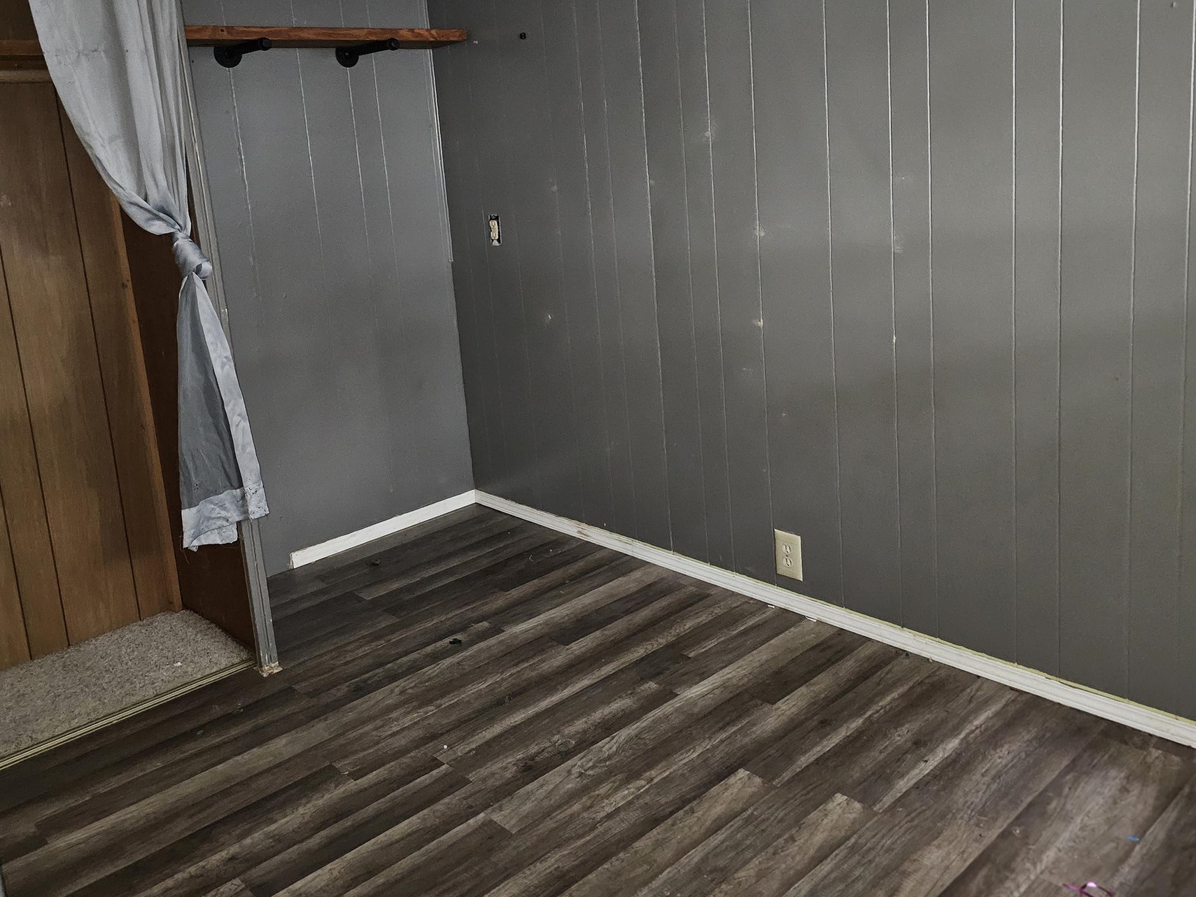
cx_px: 593
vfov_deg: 44.9
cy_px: 317
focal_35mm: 31
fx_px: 1071
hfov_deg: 58.3
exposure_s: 1/15
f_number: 1.7
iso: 1600
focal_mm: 6.3
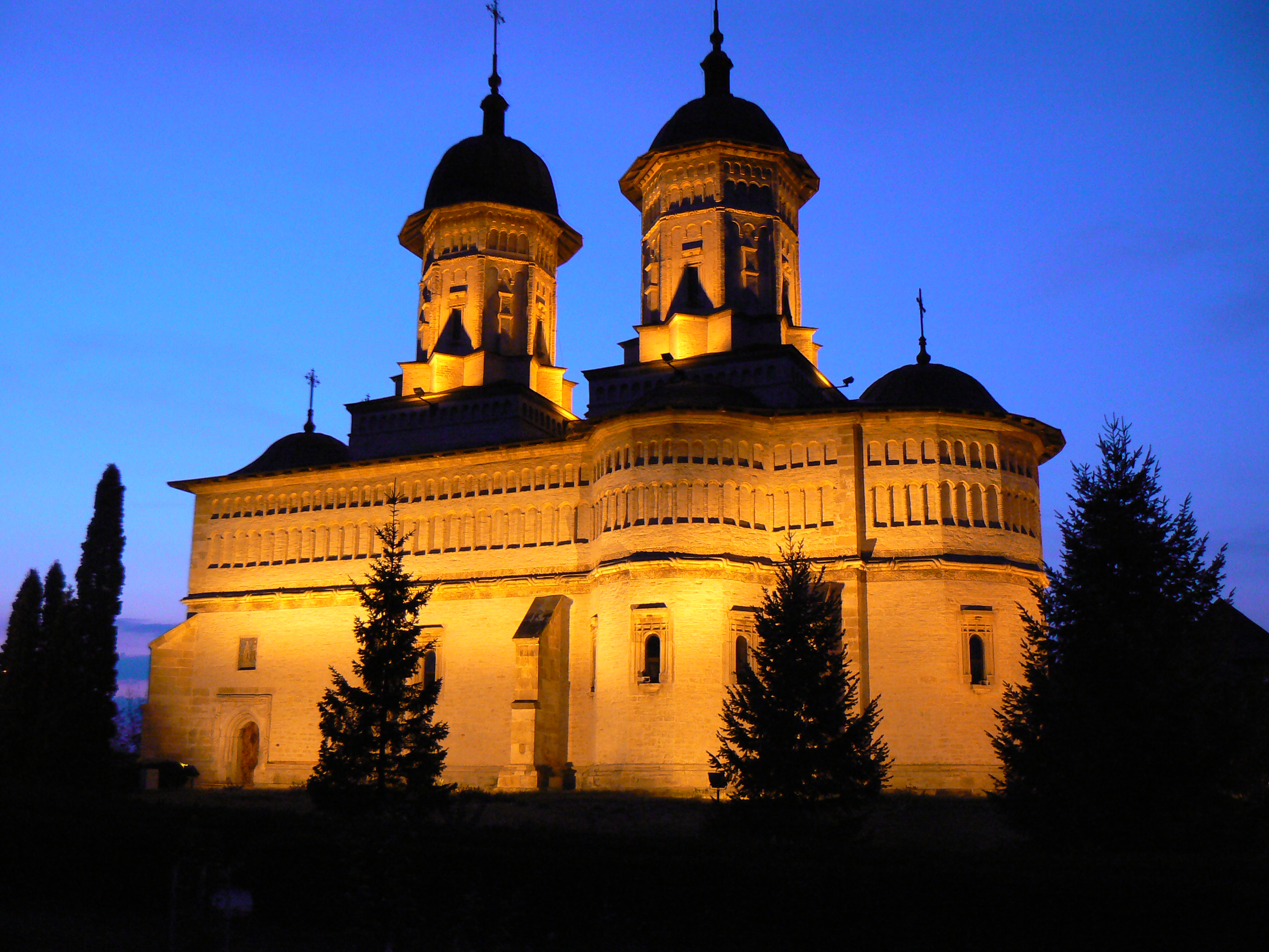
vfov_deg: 39.7
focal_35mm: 36
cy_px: 476
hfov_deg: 51.4
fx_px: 1320
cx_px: 634
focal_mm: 6
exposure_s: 1/13
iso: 200
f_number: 2.8
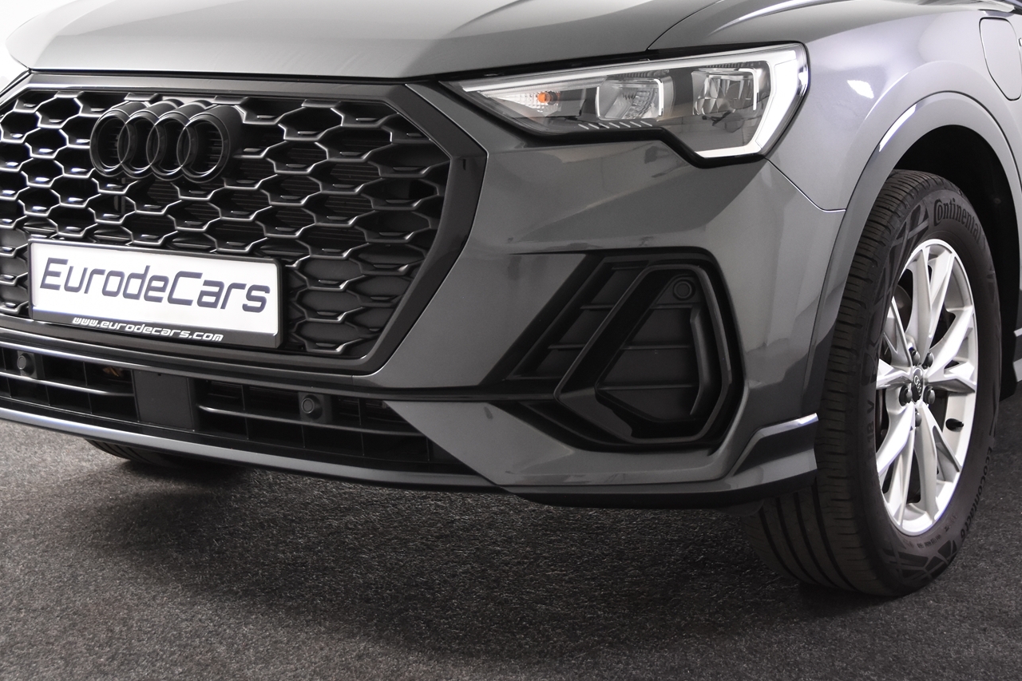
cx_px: 600
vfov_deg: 21.4
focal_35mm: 63
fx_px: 1788
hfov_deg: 31.8
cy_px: 186
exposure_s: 1/60
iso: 1600
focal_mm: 28
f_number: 4
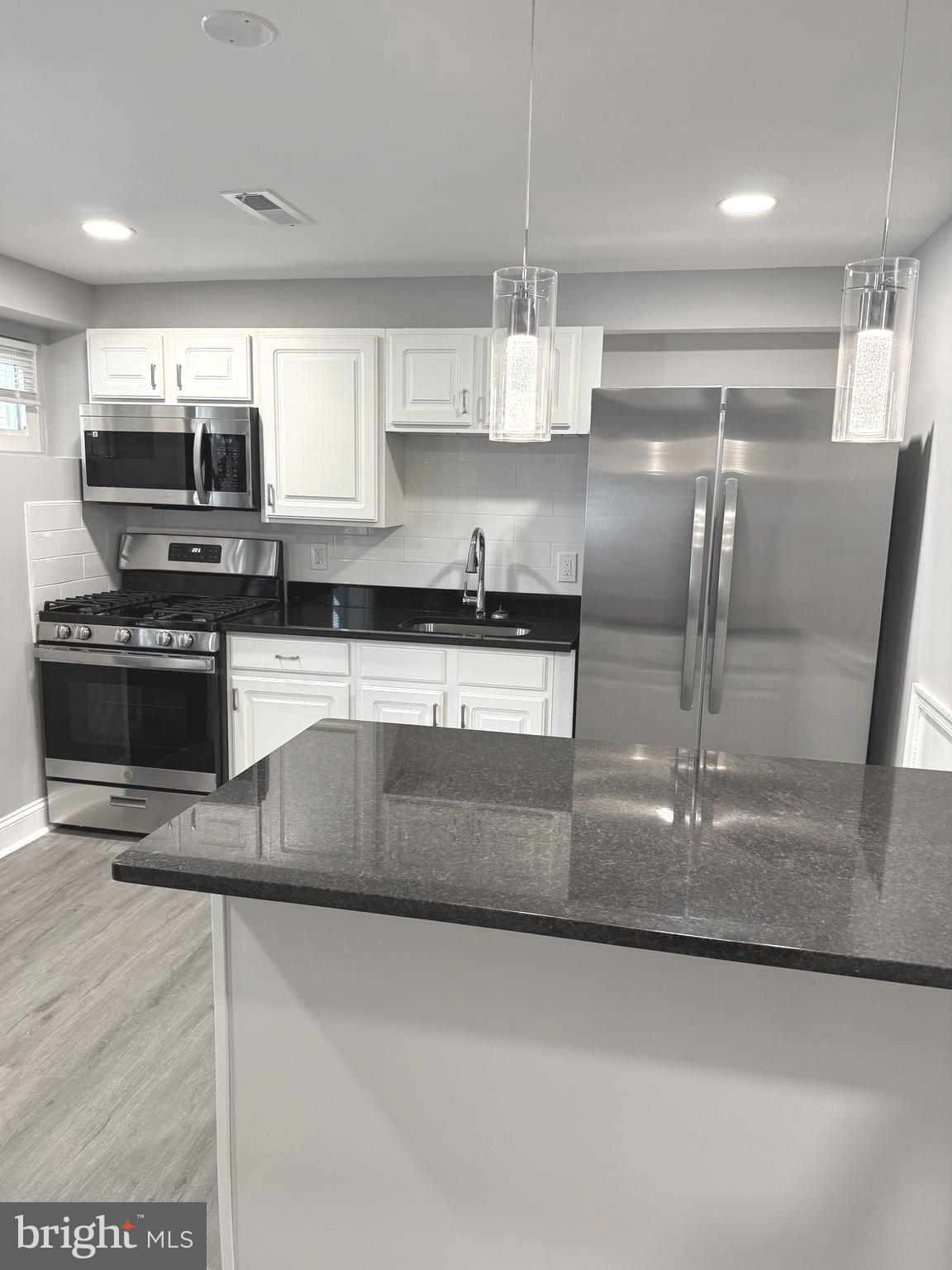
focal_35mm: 24
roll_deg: -1.6
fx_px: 880
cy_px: 635
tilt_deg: -7.8
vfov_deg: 71.6
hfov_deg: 56.8
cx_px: 476
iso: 250
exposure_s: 1/120
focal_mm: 6.76
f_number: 1.78
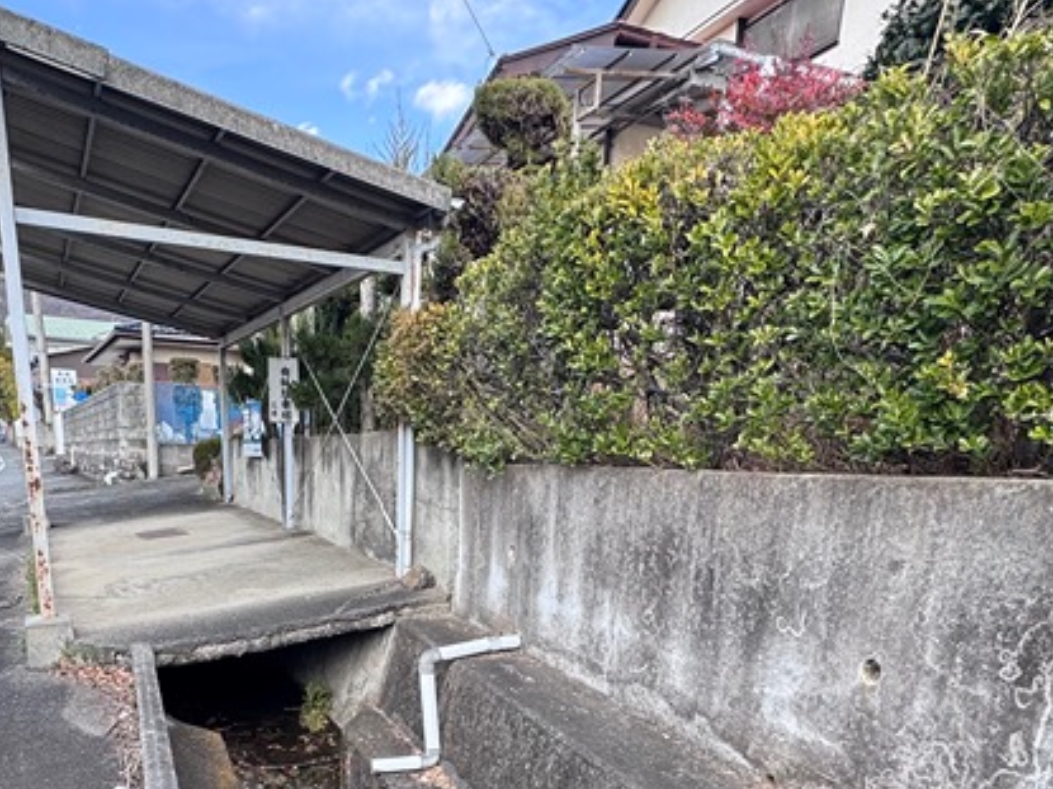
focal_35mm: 27
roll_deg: -2.2
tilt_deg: -16.6
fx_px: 821
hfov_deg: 64.8
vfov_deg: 46.7
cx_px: 424
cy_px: 698
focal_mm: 2.22
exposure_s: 1/193
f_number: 2.2
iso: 40
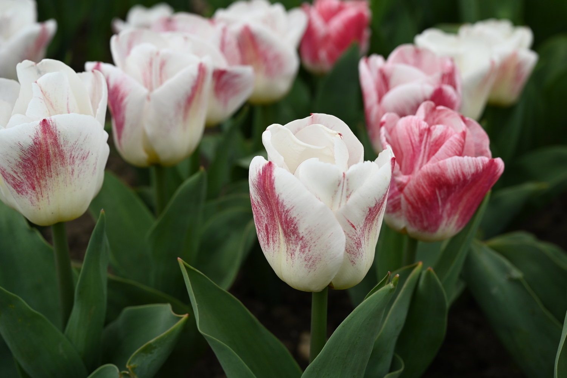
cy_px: 189
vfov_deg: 27.0
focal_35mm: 50
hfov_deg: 39.6
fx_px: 787
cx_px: 284
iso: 640
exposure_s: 1/500
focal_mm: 50
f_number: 8
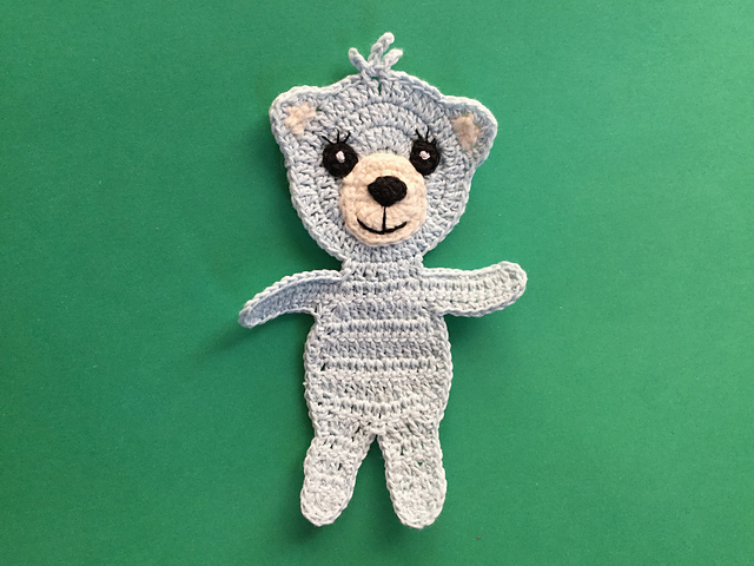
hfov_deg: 58.4
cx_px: 377
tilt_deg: -82.6
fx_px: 675
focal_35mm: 31
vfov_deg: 45.4
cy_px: 283
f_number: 2.4
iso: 40
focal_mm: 3.3
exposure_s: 1/33
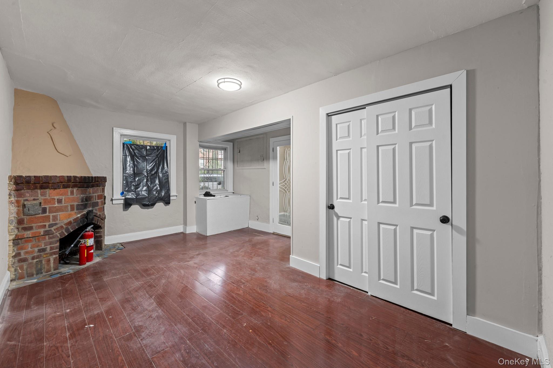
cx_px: 276
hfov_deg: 104.3
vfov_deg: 81.2
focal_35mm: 14
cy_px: 184
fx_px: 215
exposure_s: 1.3
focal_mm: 14
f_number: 10
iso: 400
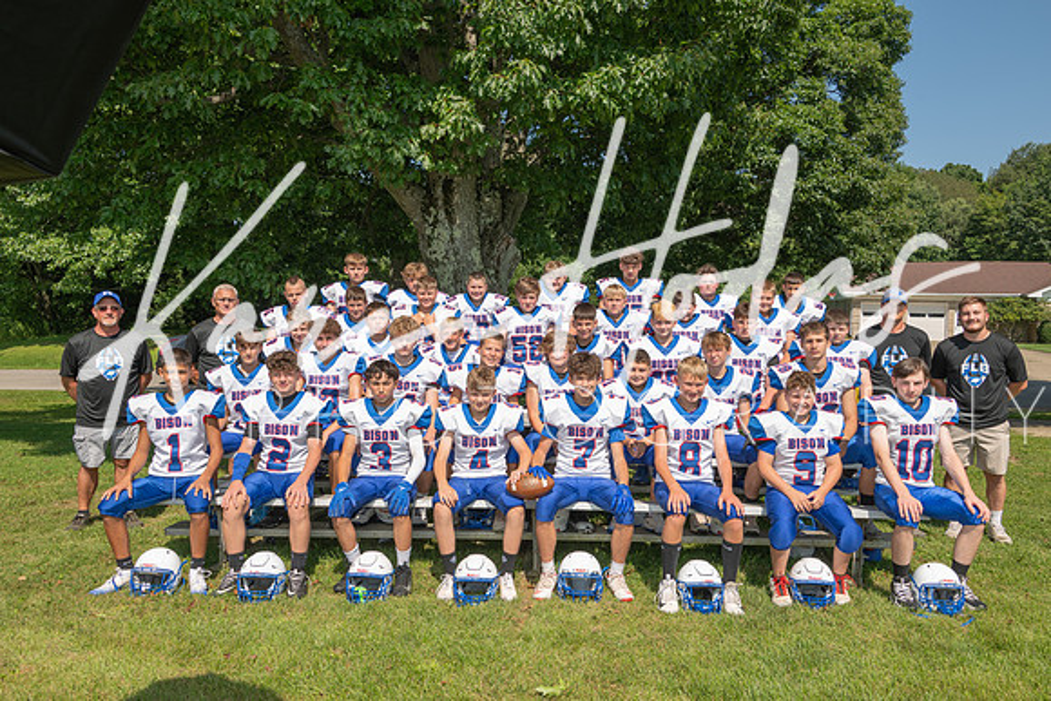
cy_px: 350
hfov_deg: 65.5
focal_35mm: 28
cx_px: 526
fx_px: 818
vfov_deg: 46.4
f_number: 10
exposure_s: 1/200
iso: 100
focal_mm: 28
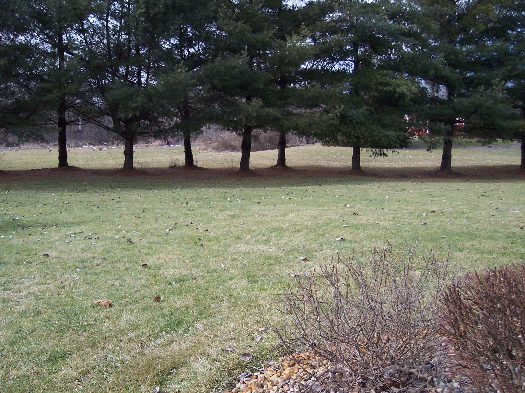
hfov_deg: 49.0
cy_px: 196
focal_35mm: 38
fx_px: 576
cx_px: 262
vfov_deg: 37.7
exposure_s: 1/700
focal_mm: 8
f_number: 2.8
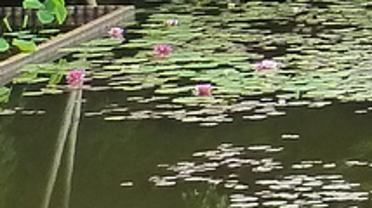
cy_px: -246
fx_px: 2977
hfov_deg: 6.3
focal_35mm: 302
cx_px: 1302
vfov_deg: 4.0
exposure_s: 1/125
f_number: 4
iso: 200
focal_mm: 6.1
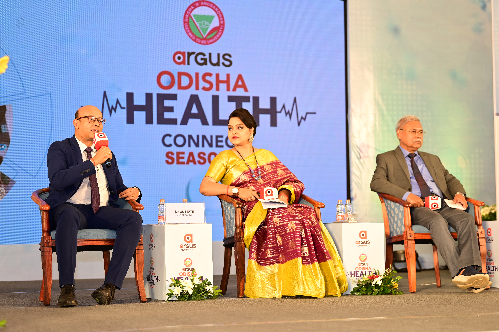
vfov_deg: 15.9
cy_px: 166
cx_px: 250
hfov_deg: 23.7
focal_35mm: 86
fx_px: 1191
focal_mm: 86
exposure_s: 1/200
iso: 400
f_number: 2.8
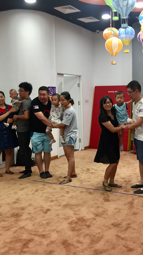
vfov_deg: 47.4
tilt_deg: -4.1
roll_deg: -0.4
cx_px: 112
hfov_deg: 27.2
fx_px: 290
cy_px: 125
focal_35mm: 43
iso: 50
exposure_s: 1/17
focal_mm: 4.15
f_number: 2.2
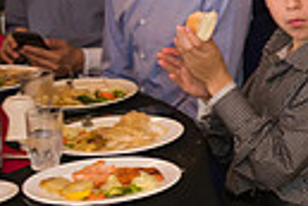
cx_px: 523
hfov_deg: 11.3
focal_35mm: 171
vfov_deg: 7.7
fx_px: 1463
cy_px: -178
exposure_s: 1/125
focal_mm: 38
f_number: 3.2
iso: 1000
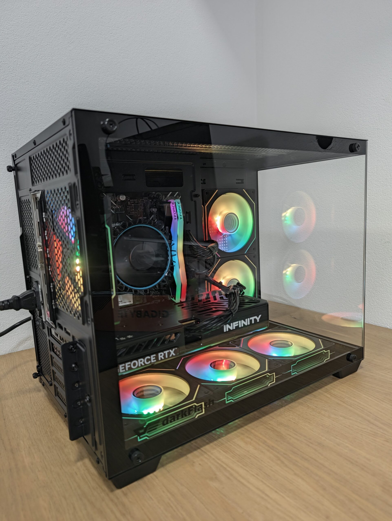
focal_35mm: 24
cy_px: 260
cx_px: 196
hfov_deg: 56.9
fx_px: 362
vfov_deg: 71.6
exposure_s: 1/100
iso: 43
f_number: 1.68
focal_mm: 6.9
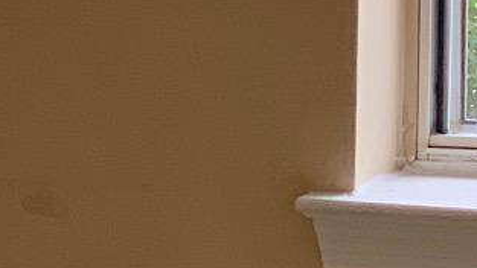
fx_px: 4616
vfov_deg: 3.3
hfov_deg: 5.5
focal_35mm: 365
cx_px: 1446
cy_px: -320
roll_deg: -1.8
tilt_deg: -3.4
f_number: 2.4
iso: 32
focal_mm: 6
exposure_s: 1/122
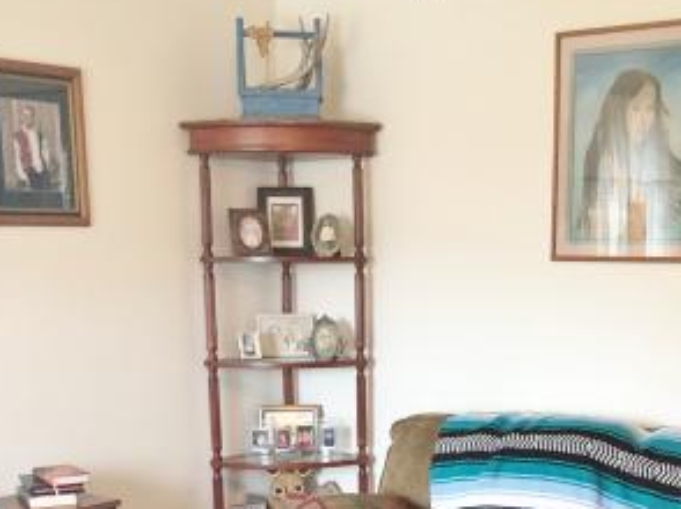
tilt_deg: -11.6
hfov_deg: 31.6
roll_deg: +0.9
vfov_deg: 22.9
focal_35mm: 61
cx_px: 429
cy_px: 521
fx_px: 1199
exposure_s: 1/15
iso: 50
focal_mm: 4
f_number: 1.8
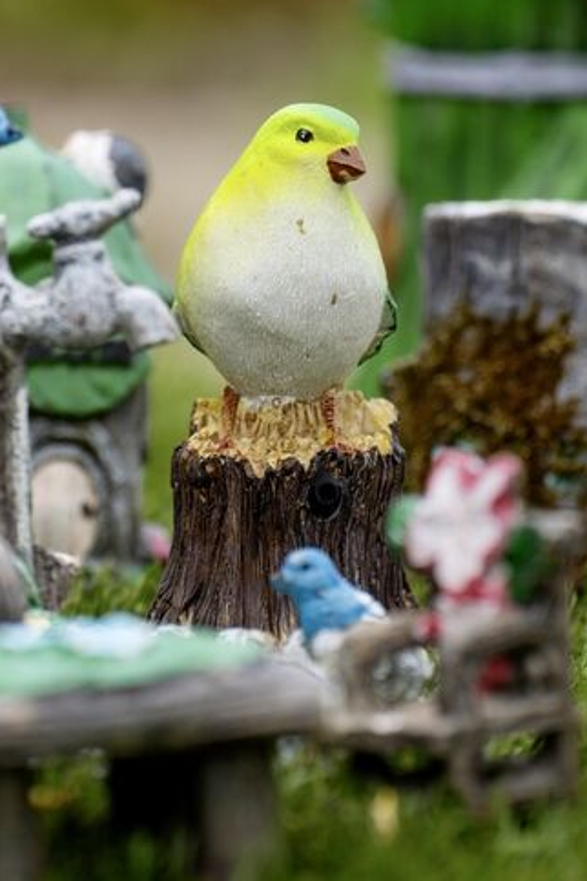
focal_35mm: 323
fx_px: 7899
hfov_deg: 4.3
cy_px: 171
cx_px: 520
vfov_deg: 6.4
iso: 80
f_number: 5
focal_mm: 130
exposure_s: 1/250
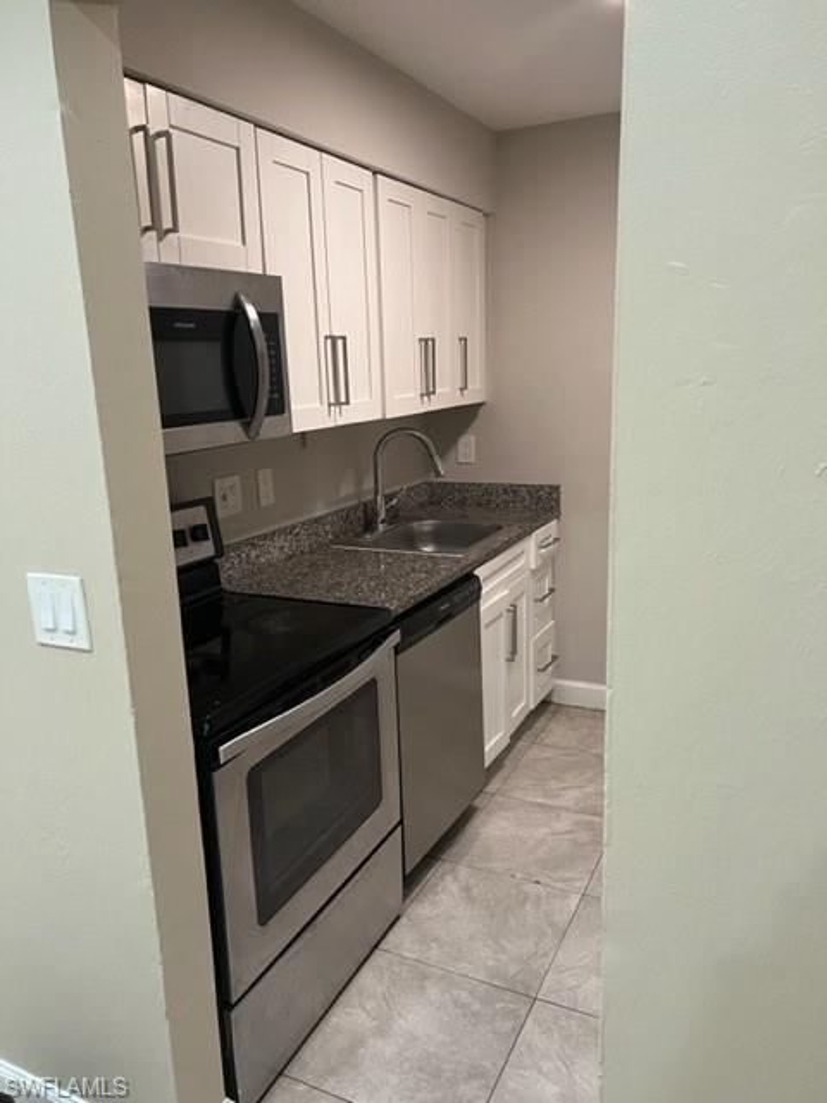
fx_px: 828
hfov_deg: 53.1
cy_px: 552
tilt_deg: -12.1
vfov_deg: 67.3
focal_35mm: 26
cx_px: 414
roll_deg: +1.8
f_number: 1.5
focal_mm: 5.7
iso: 100
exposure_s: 1/60
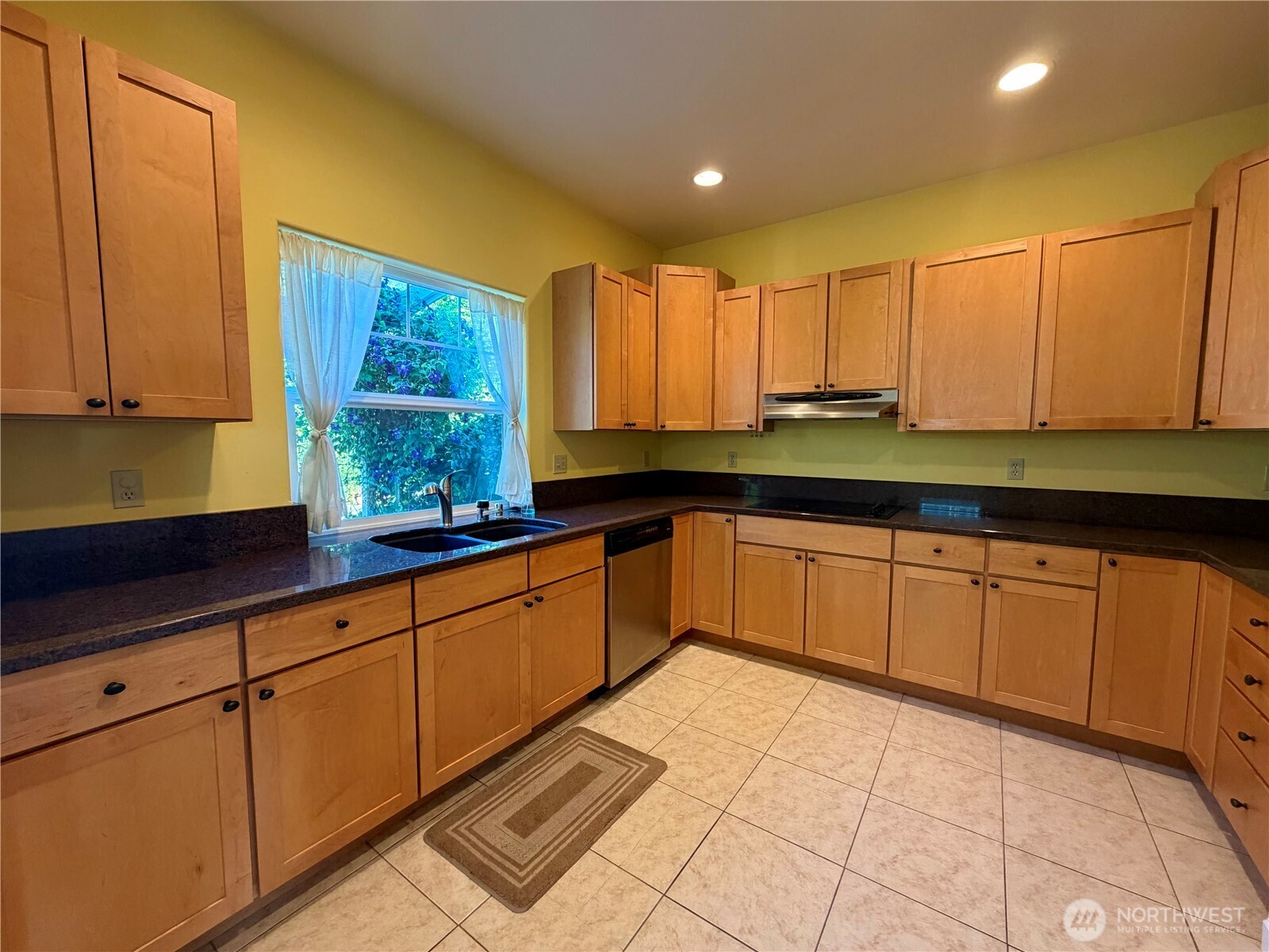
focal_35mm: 14
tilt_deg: -4.4
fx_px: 513
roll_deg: +0.1
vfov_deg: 85.7
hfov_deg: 102.1
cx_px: 634
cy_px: 476
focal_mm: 2.22
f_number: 2.2
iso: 320
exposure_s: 1/60
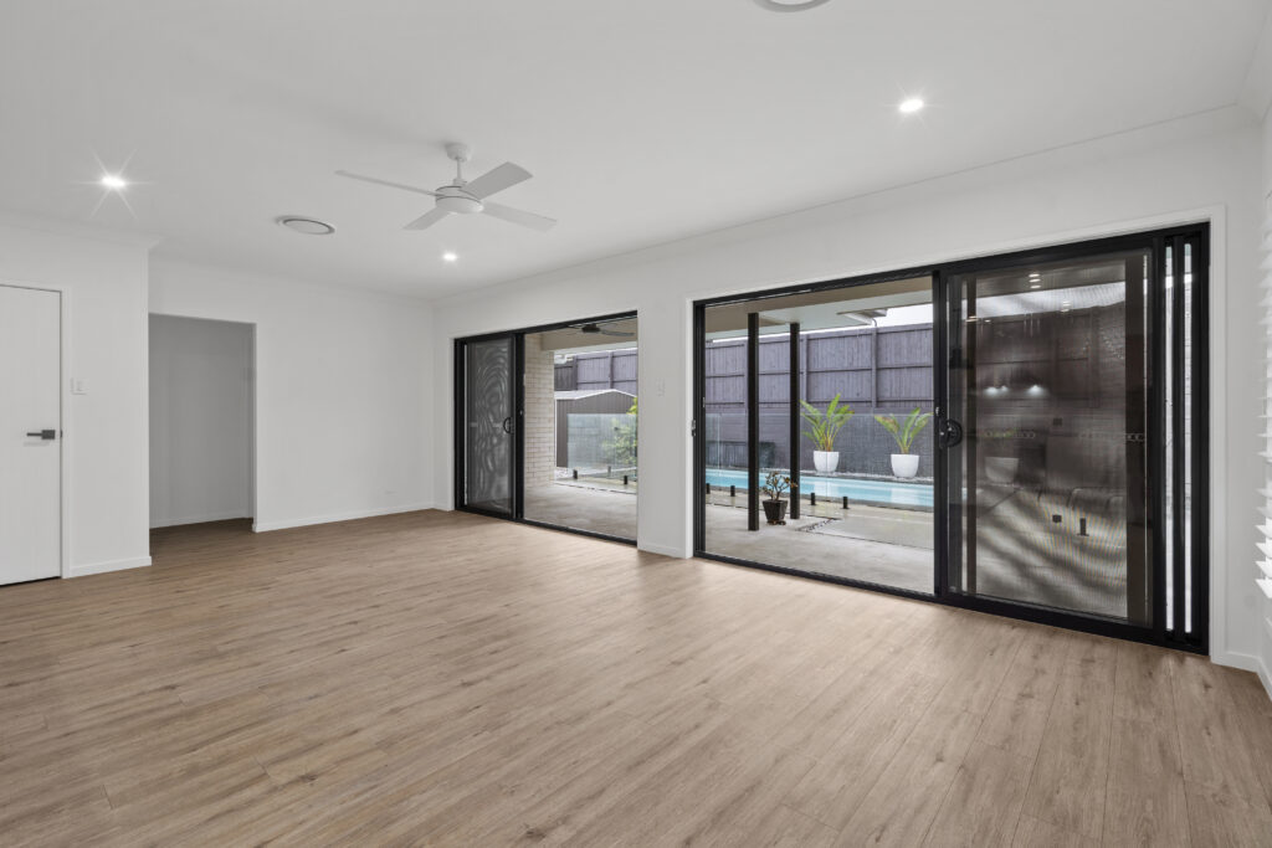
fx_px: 565
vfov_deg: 73.8
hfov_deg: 96.7
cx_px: 636
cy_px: 424
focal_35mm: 16
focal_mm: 16
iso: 800
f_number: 7.1
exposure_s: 1/13
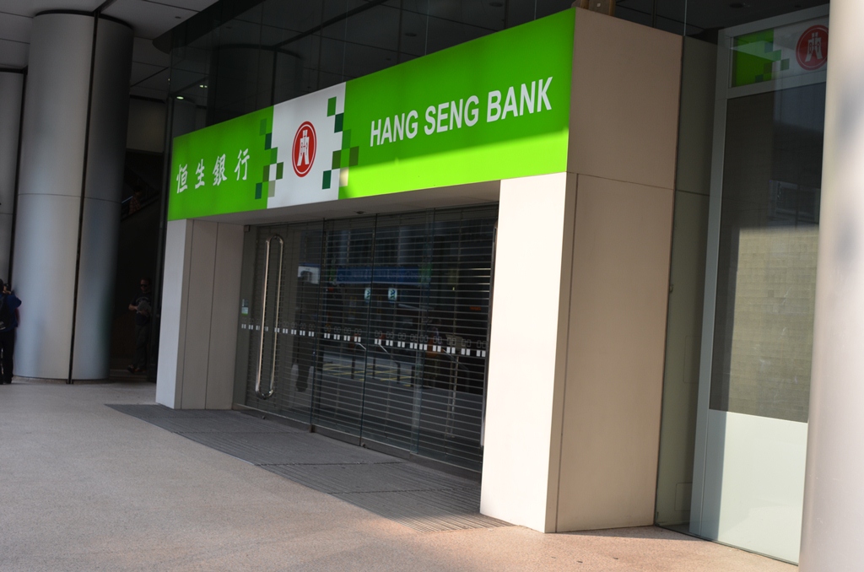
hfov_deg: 46.5
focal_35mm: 42
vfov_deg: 31.7
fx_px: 1006
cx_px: 432
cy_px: 286
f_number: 5.6
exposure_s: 1/125
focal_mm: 28
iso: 220
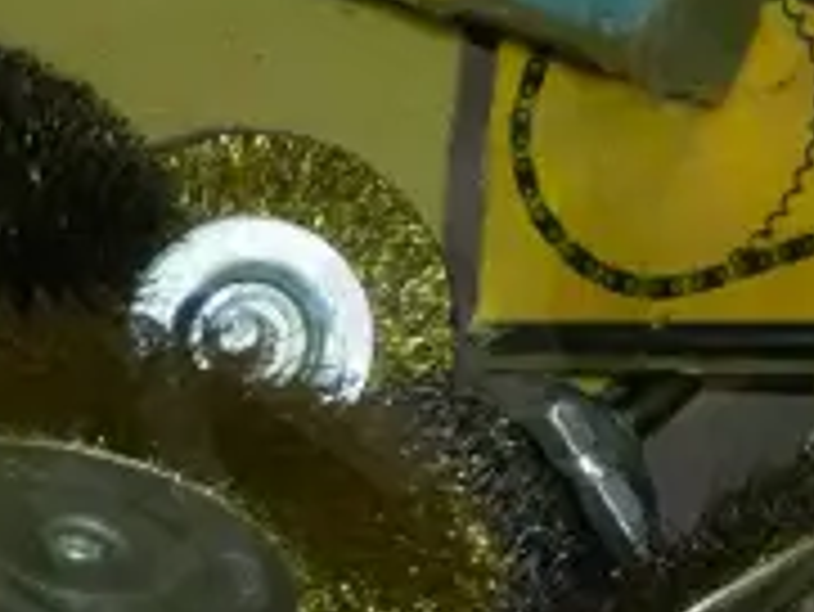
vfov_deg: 3.9
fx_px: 8777
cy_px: -709
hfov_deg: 5.2
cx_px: 1803
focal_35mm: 373
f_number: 5.6
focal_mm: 33
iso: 3200
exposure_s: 1/160
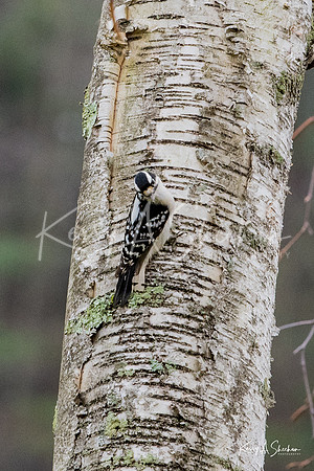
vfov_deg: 2.3
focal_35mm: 883
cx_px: 107
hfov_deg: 1.6
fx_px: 11551
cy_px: 169
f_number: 6.3
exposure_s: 1/1000
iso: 2000
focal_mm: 200
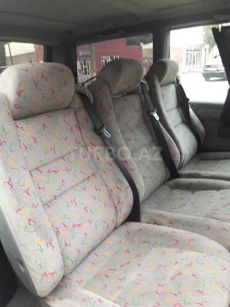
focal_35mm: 28
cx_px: 115
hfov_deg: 49.7
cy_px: 154
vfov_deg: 63.4
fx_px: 248
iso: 250
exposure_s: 1/17
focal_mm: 3.7
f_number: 1.9
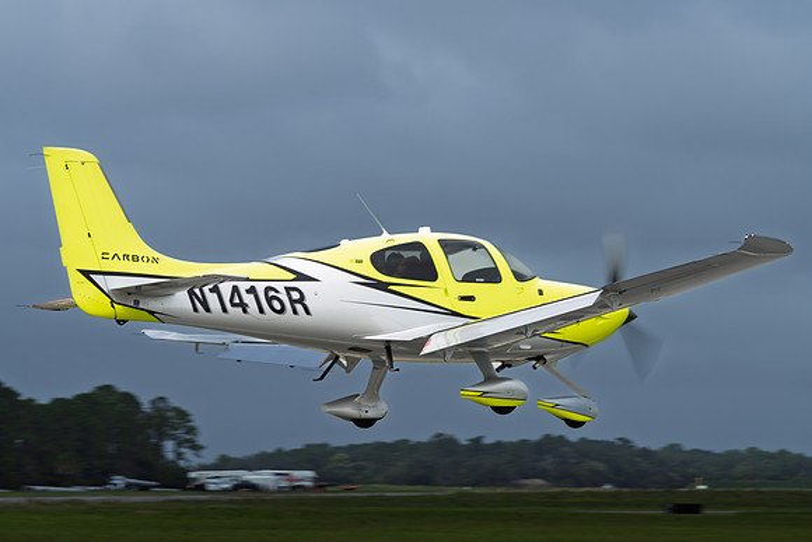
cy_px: 235
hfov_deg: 14.5
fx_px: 3189
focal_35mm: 141
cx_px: 407
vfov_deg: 9.7
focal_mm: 124
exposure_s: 1/320
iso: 100
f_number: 8
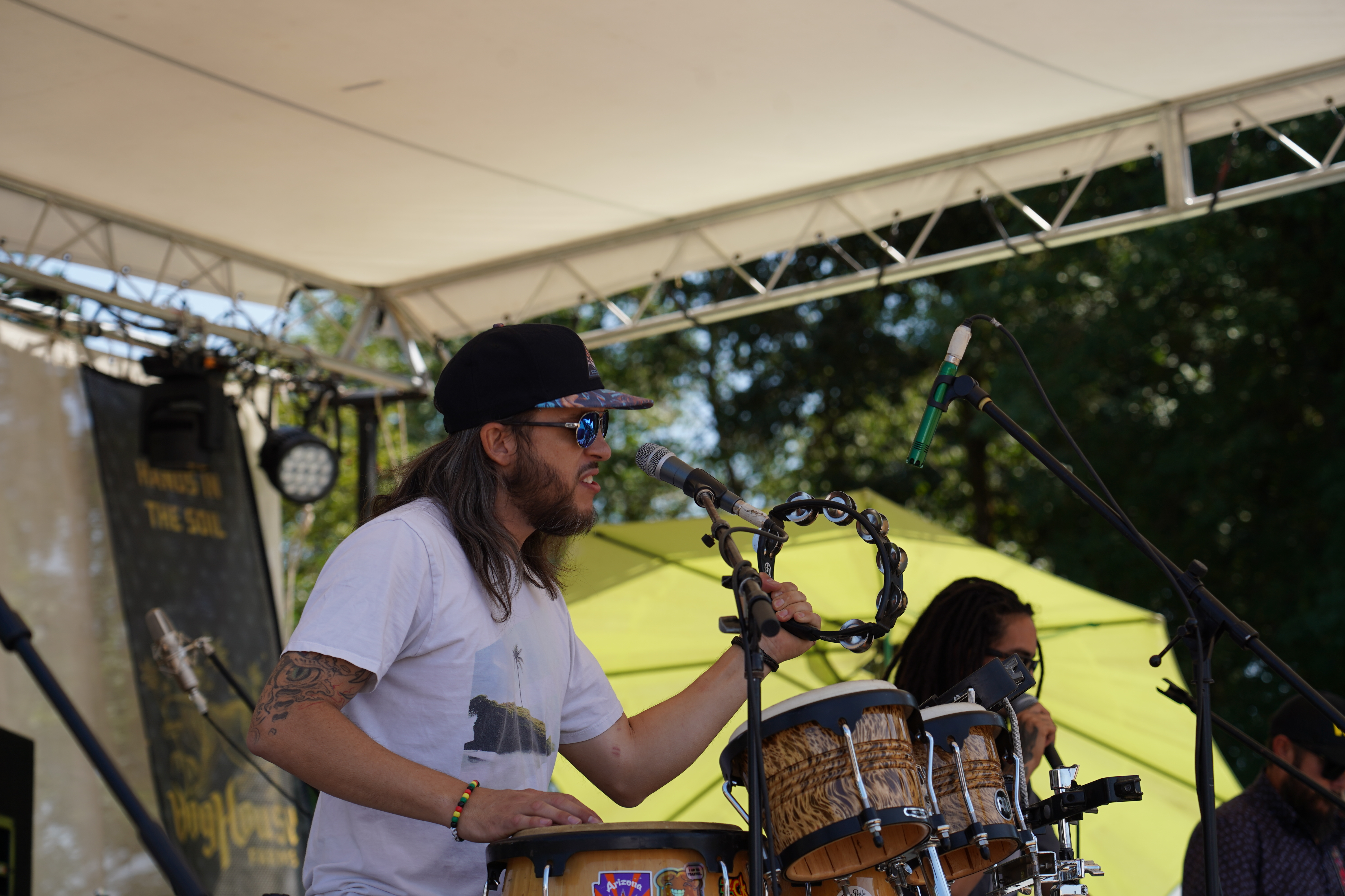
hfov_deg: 19.5
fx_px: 3923
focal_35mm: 105
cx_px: 672
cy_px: 448
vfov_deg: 13.0
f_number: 5.6
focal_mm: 105
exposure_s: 1/320
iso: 100
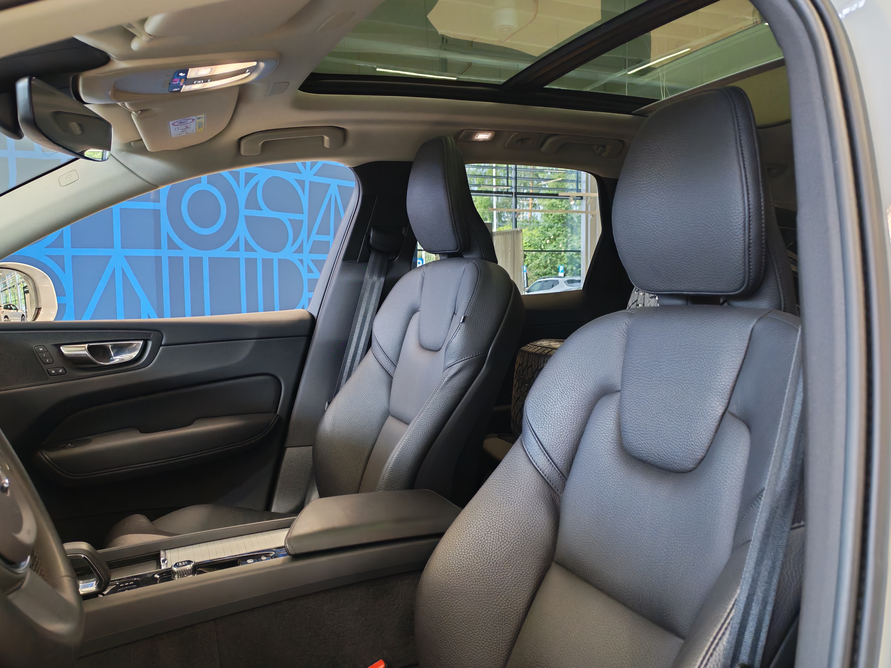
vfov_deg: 45.4
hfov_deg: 58.4
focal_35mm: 31
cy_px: 334
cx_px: 446
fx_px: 798
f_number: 1.9
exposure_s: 1/100
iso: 1040
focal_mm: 6.12
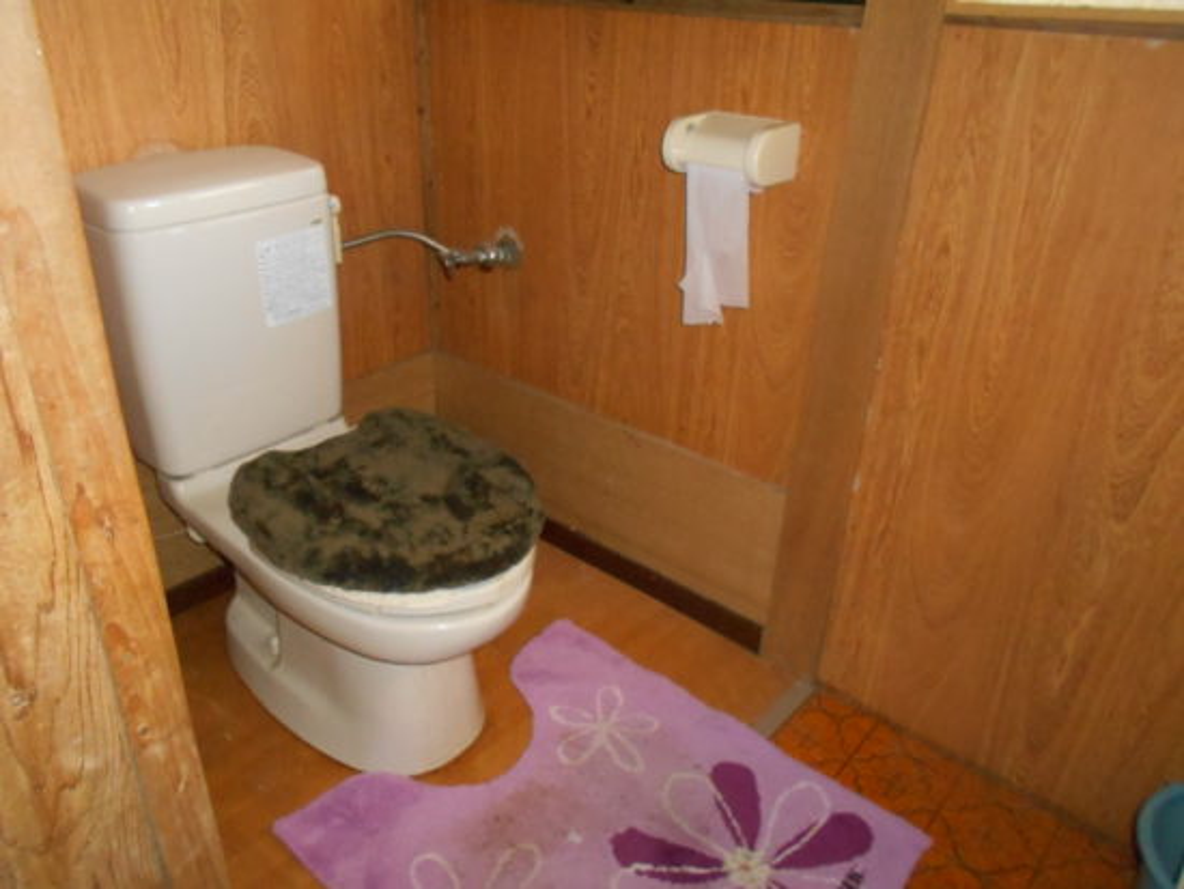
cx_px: 592
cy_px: 444
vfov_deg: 53.1
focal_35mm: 26
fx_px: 890
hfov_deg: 67.3
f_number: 3.2
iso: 800
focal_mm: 4.6
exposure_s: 1/25
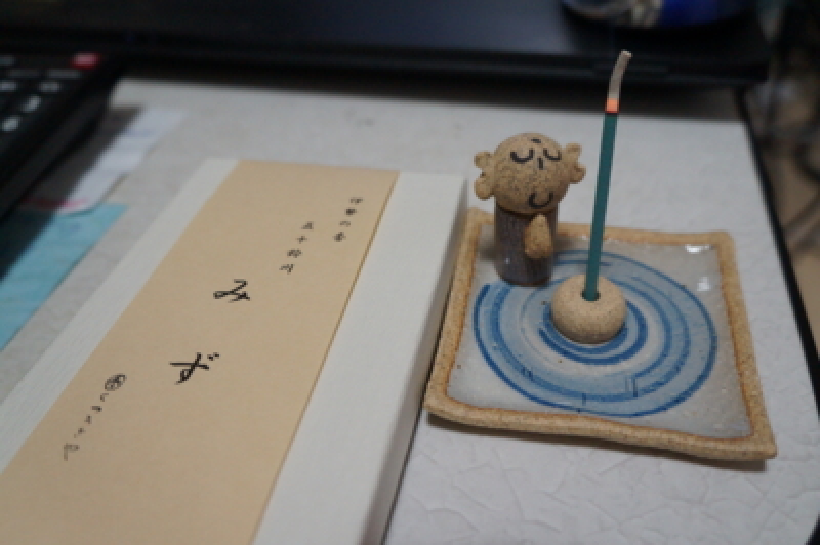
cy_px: 272
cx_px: 410
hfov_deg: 62.0
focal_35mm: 30
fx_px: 683
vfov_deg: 43.5
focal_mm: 20
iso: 2000
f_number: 4
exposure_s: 1/160
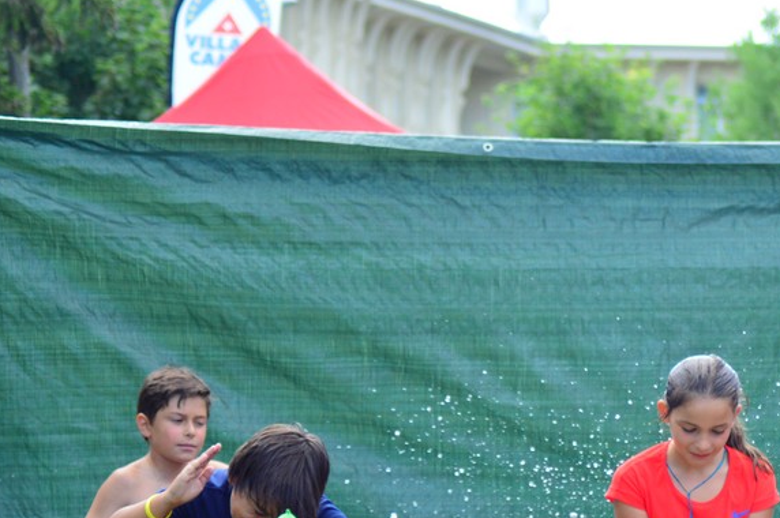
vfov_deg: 7.3
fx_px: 4069
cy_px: 451
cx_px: 625
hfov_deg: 10.9
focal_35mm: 188
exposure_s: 1/640
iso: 800
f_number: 4
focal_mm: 70
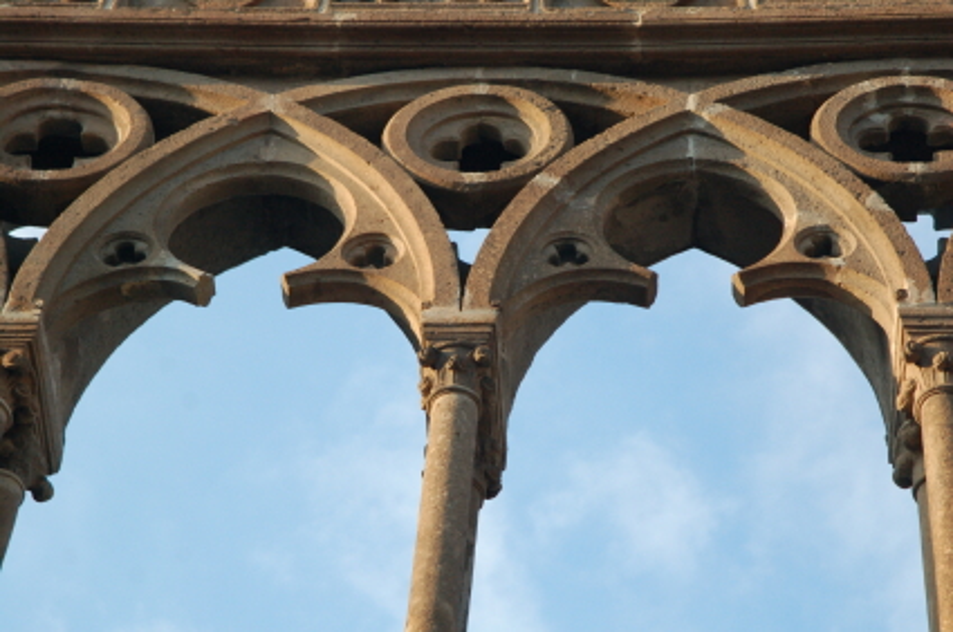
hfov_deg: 19.0
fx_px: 2855
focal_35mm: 108
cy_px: 316
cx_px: 476
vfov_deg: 12.6
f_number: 5.3
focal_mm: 72
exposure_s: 1/320
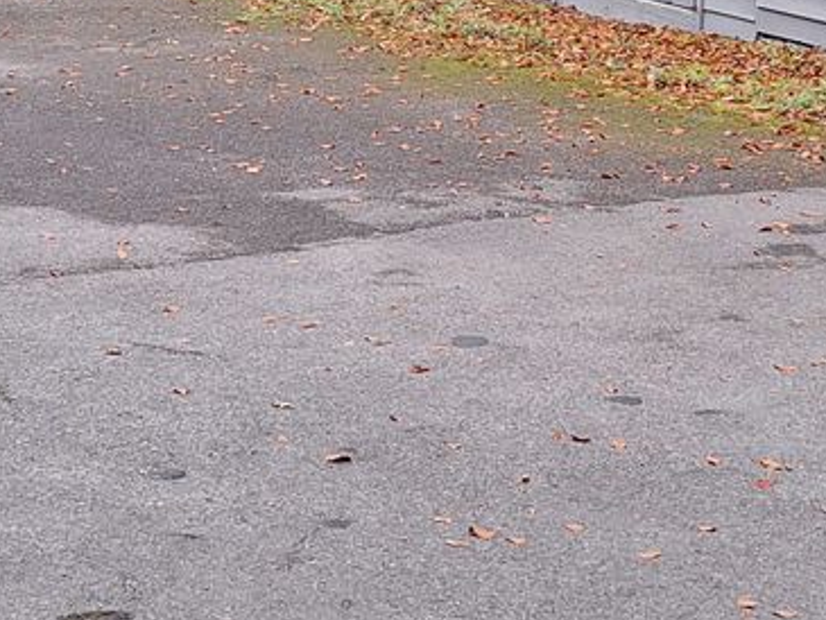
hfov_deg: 27.5
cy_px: -320
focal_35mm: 70
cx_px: 577
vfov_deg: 18.5
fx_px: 1671
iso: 40
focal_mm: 5.54
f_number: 1.8
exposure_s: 1/157
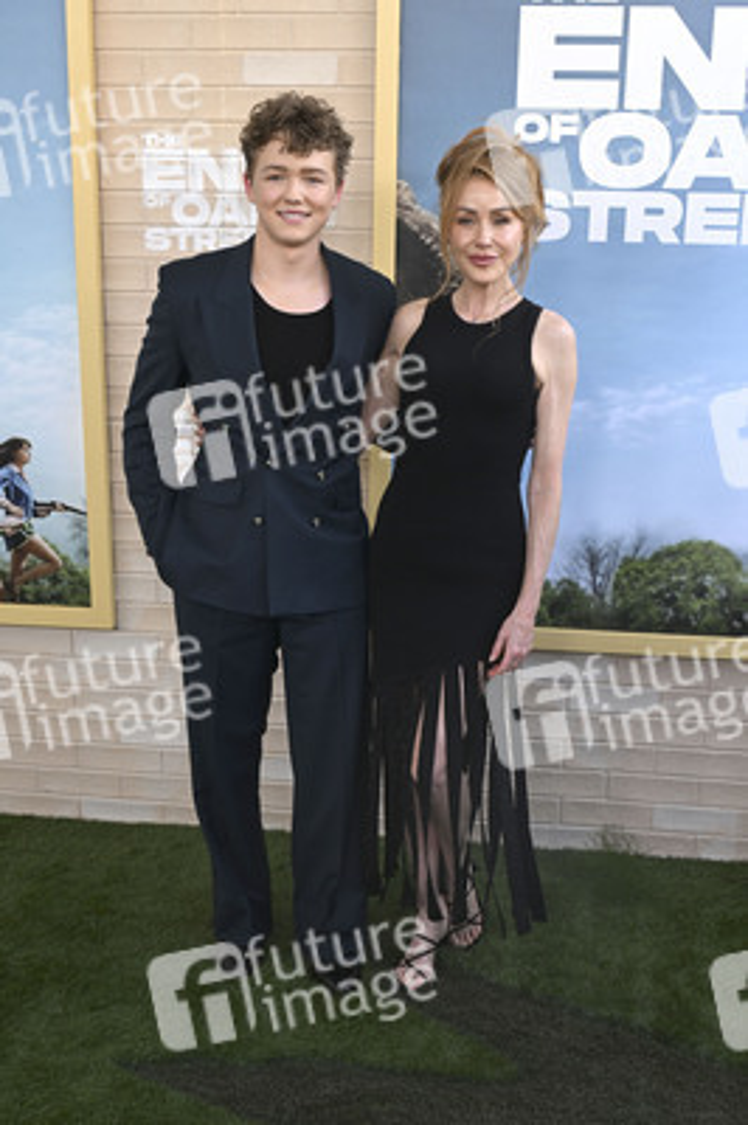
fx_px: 1249
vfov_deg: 48.5
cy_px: 562
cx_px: 374
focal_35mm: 40
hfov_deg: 33.3
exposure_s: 1/250
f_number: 6.3
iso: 640
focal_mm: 40
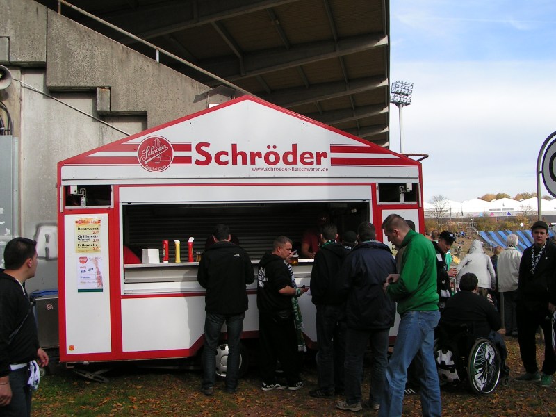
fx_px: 610
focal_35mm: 38
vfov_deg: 37.7
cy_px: 208
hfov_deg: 49.0
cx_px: 278
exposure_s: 1/250
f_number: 5.6
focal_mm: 5.8
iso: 50
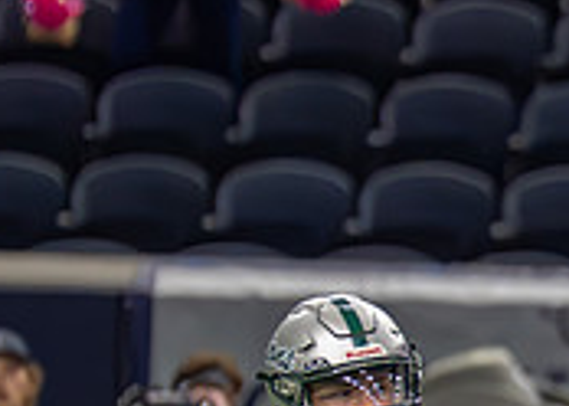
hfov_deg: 1.6
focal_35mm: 1235
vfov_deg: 1.2
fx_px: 19942
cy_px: 455
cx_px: 1099
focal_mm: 200
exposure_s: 1/1600
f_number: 2.8
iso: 4000
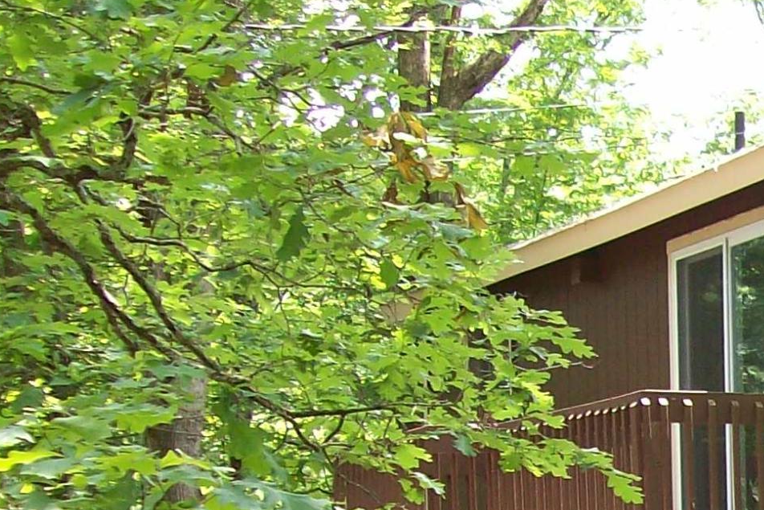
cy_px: 783
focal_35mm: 118
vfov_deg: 11.1
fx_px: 2504
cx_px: 1168
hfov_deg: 15.8
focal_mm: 6
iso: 80
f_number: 2.7
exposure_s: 1/65.2
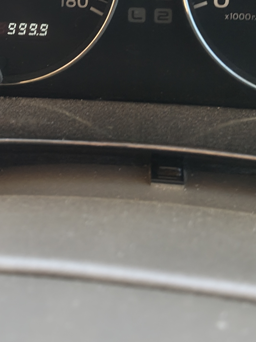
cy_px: -23
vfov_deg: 26.2
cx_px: 8
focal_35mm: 69
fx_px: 680
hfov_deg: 20.7
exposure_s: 1/50
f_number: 1.88
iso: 99
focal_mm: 5.56
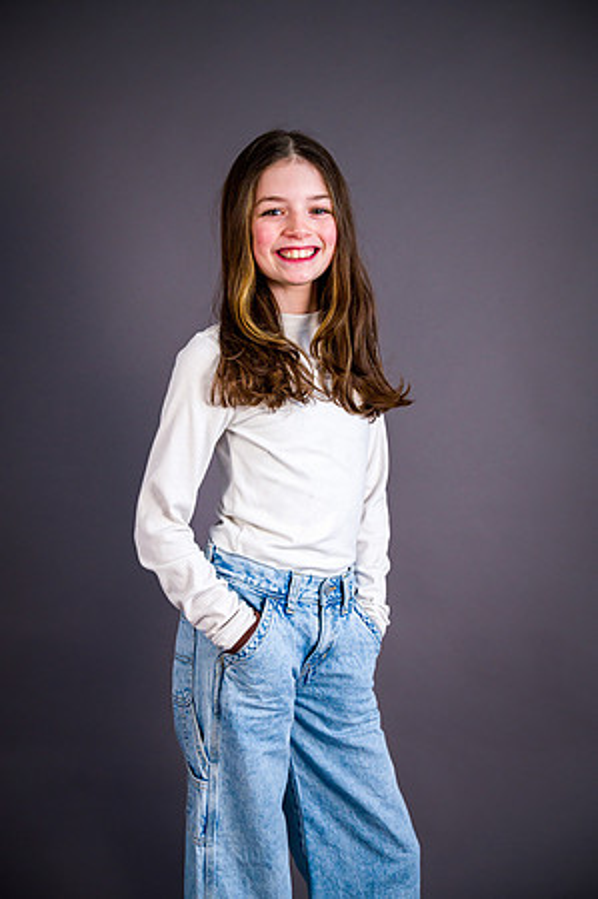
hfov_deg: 19.4
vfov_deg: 28.9
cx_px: 299
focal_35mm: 70
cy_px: 450
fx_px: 1748
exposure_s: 1/200
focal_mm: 70
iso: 1000
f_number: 3.5
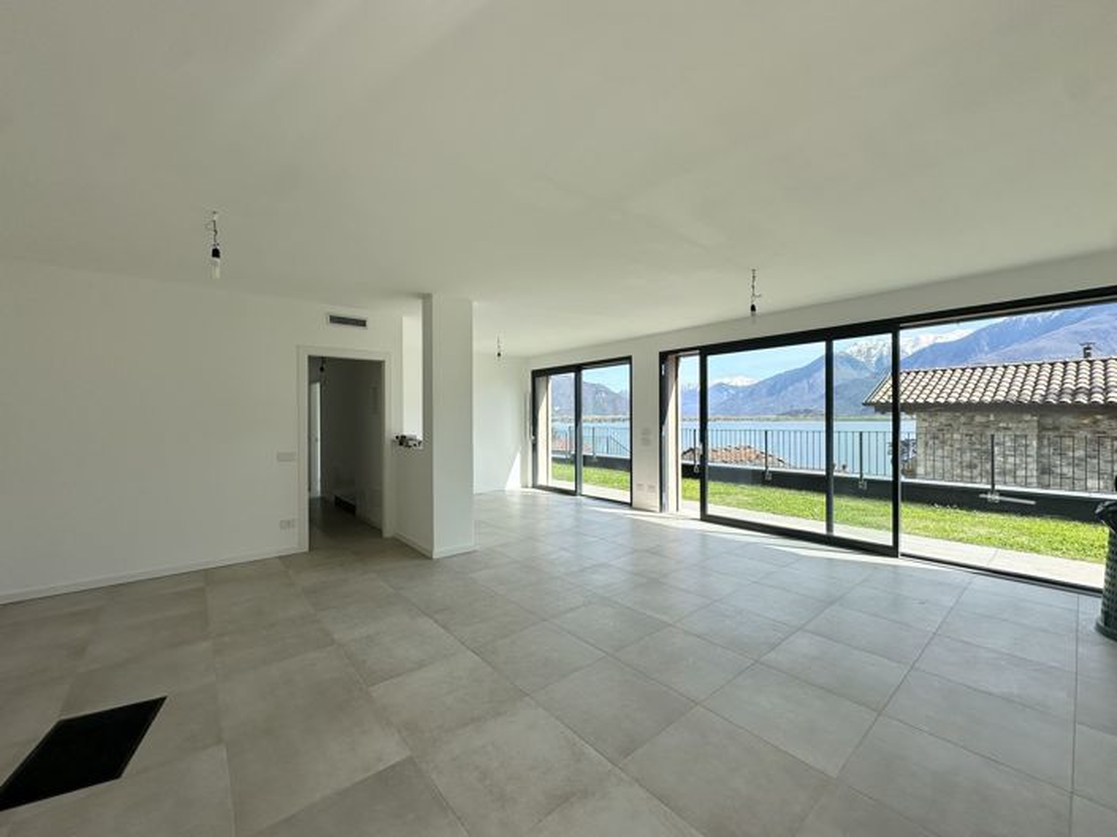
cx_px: 558
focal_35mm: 14
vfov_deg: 85.6
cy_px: 418
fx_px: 452
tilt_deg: +0.0
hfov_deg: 102.1
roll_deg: +0.6
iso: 40
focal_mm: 2.22
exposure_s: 1/640
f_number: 2.2
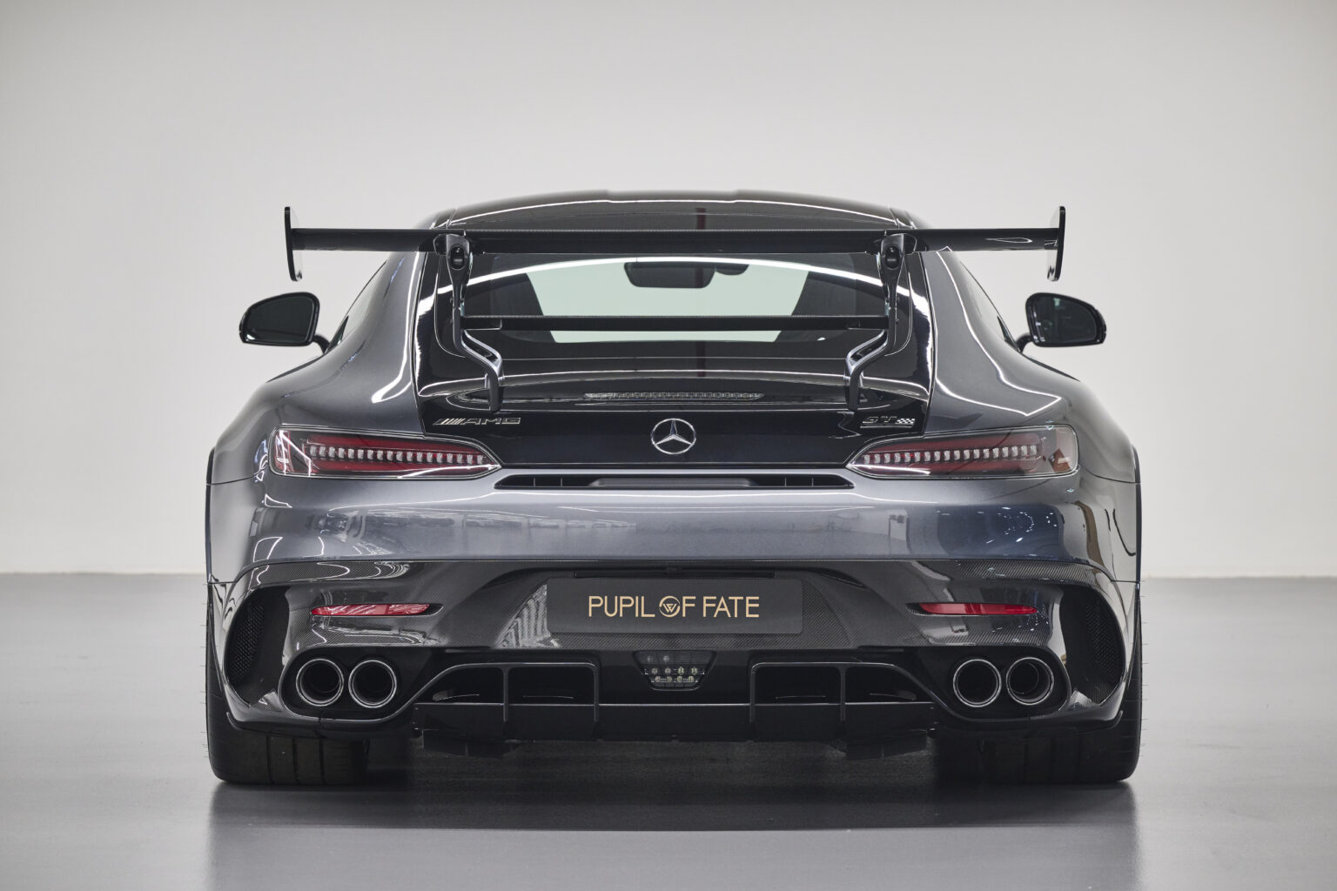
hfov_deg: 13.7
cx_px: 668
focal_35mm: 150
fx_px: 5570
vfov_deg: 9.1
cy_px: 446
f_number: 5
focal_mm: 150
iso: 1250
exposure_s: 1/40
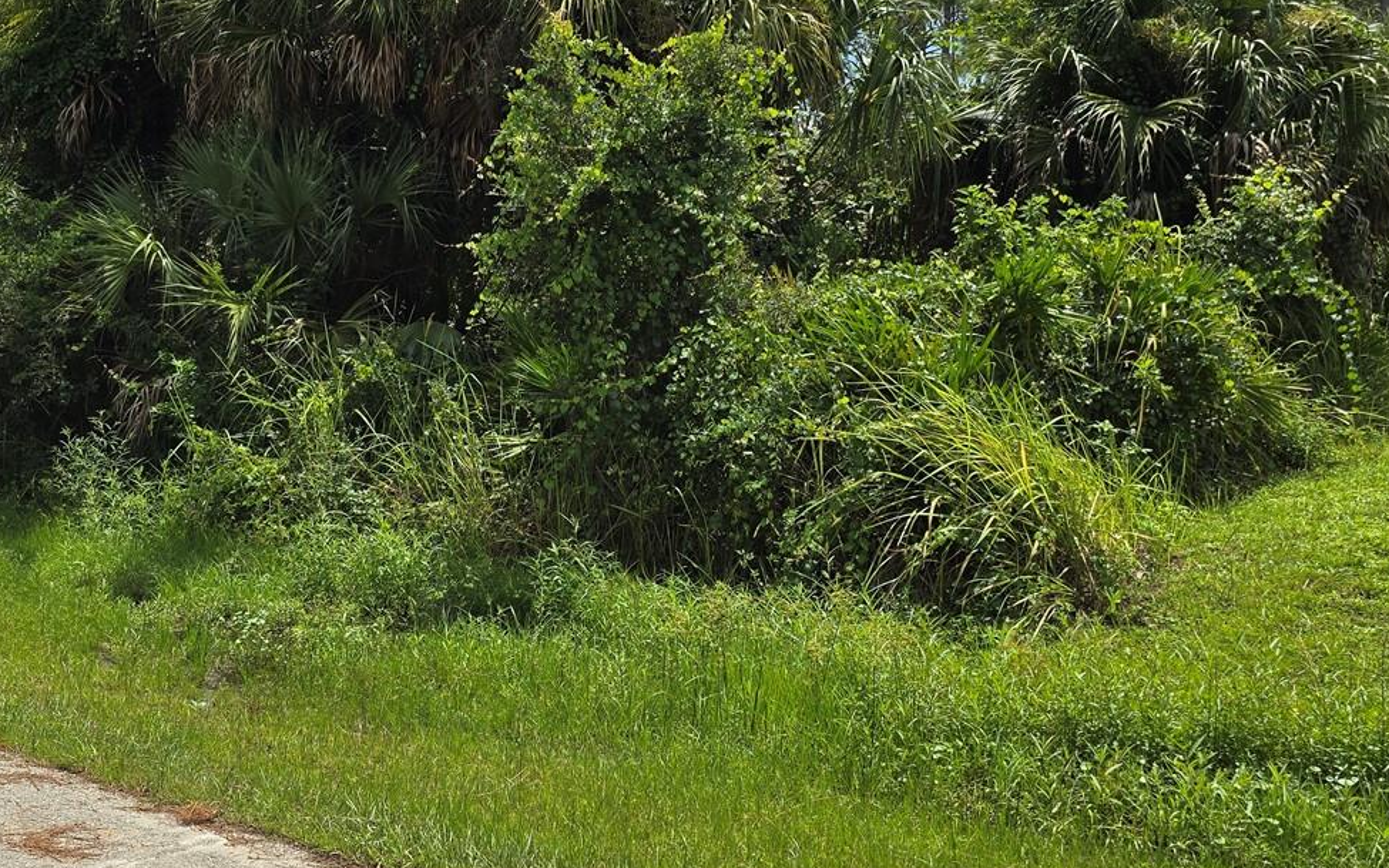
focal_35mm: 40
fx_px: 1514
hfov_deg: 48.5
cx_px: 470
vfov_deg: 31.7
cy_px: 277
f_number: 1.7
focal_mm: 6.3
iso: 12
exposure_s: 1/796
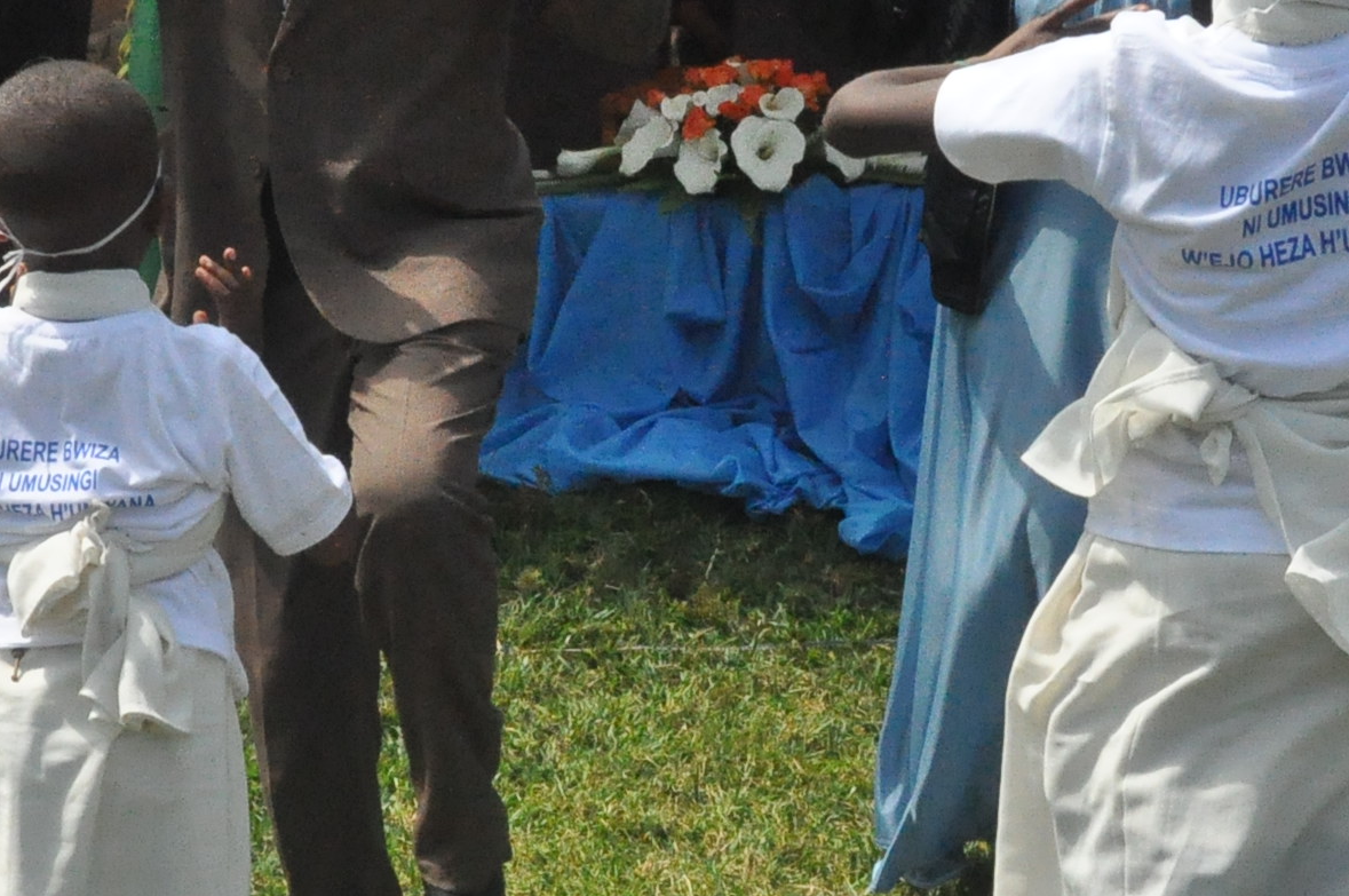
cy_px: 682
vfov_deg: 15.1
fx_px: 3368
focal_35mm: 90
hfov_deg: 22.6
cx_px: 789
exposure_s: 1/1250
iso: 3200
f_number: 18
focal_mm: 22
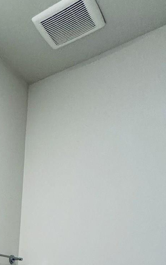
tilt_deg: -4.1
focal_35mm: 46
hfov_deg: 22.7
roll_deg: -1.6
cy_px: 323
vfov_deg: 34.3
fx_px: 333
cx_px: -84
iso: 160
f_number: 2.2
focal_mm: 2.22
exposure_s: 1/120
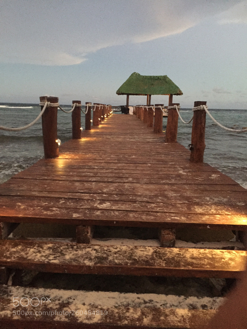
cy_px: 164
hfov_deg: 48.2
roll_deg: -1.1
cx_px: 124
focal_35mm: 29
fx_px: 276
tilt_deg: -12.3
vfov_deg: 61.7
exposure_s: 1/15
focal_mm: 4.15
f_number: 2.2
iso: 640
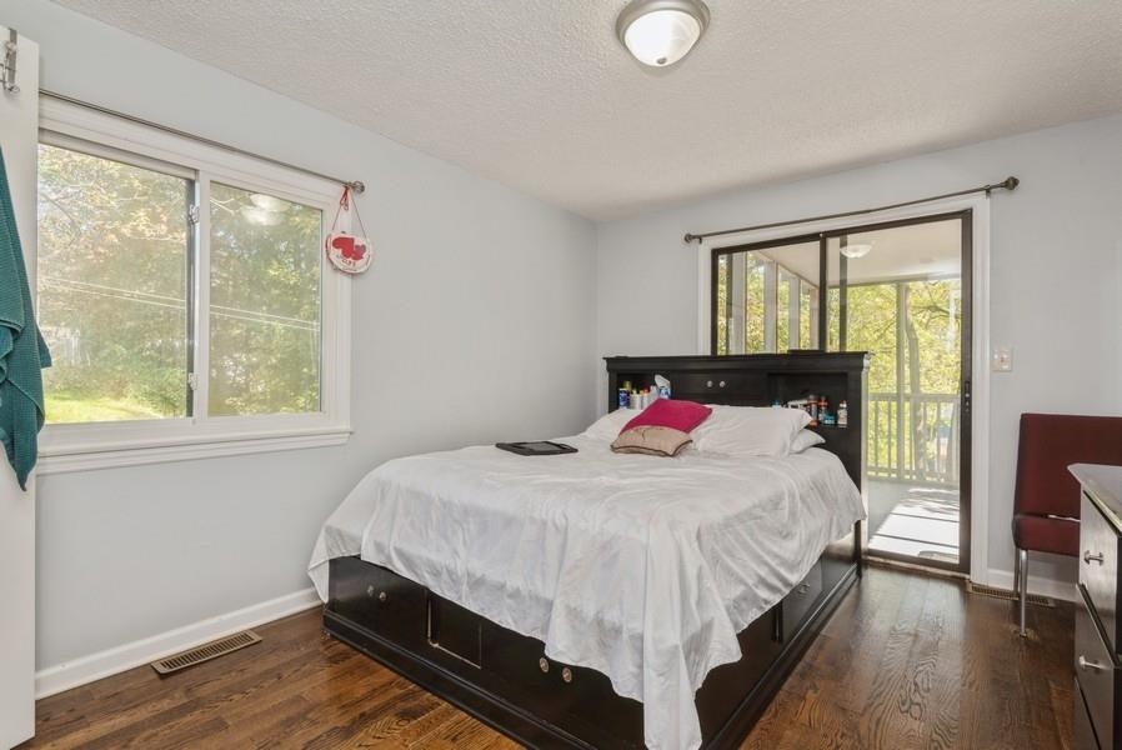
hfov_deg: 93.2
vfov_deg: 70.5
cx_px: 561
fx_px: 530
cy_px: 375
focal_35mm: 17
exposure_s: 1/20
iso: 200
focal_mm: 17
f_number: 9
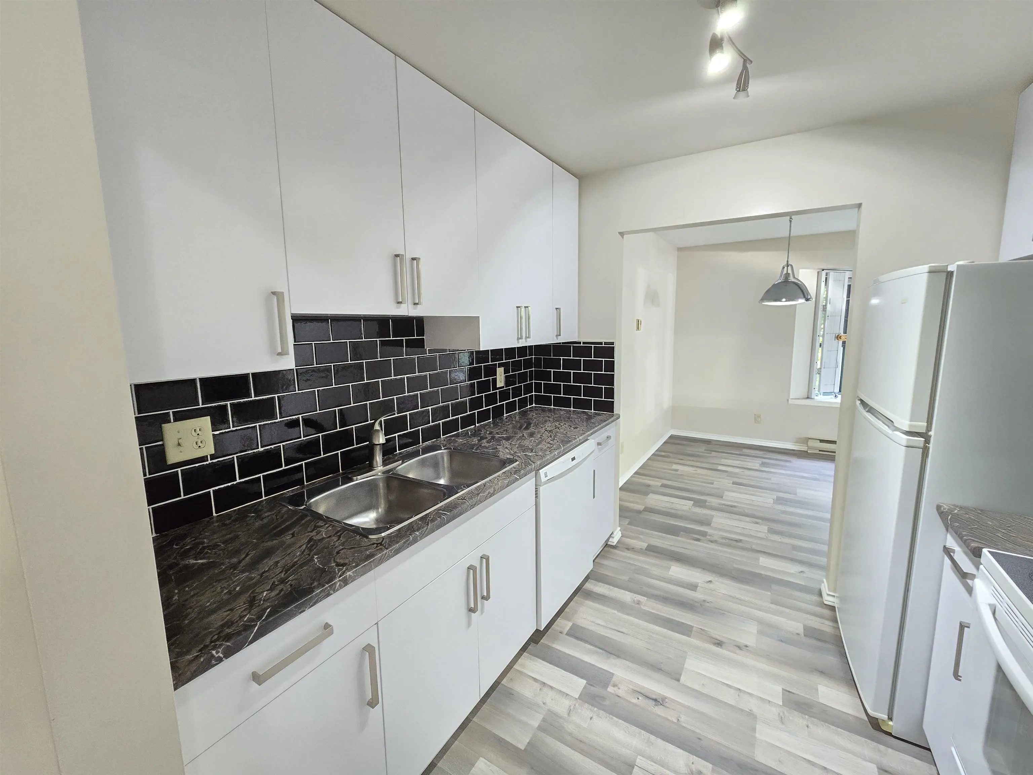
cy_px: 388
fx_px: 388
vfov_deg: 89.9
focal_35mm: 13
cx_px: 516
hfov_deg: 106.2
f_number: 2.2
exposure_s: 1/60
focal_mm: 2.2
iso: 500
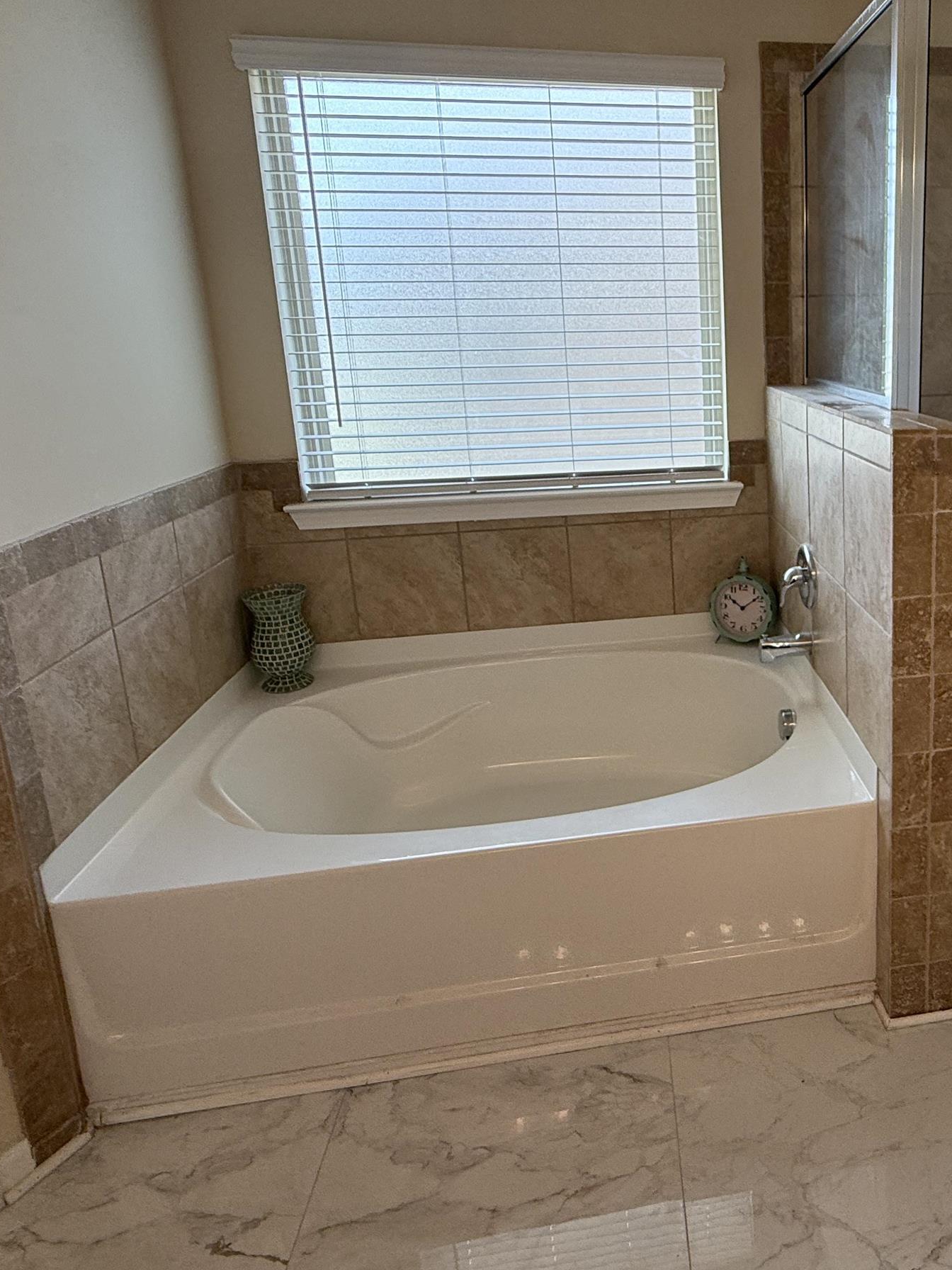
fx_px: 880
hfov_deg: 53.0
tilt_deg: -11.9
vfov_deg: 71.0
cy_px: 522
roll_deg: +0.9
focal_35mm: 24
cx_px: 765
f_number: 2.2
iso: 64
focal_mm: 2.22
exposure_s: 1/159
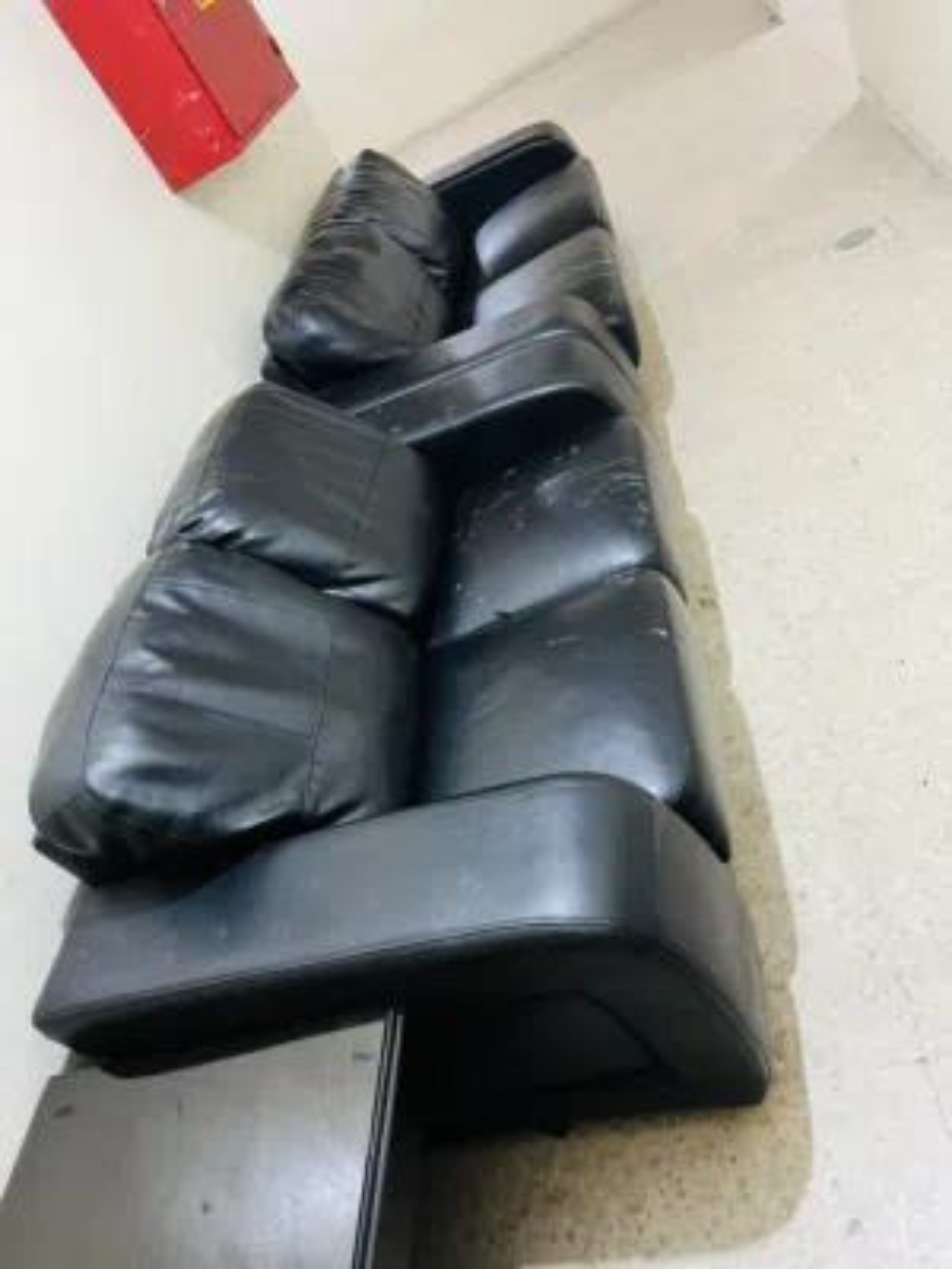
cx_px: 476
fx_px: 953
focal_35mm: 26
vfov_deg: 67.3
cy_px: 634
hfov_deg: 53.1
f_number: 1.5
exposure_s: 1/50
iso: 400
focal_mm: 5.7
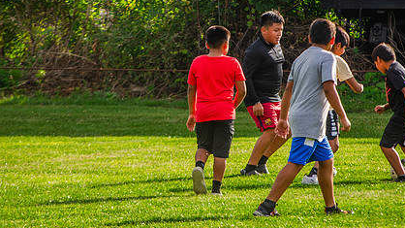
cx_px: 210
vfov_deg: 3.4
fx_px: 3855
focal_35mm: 359
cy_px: 64
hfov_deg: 6.0
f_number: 5.6
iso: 200
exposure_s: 1/500
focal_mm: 165
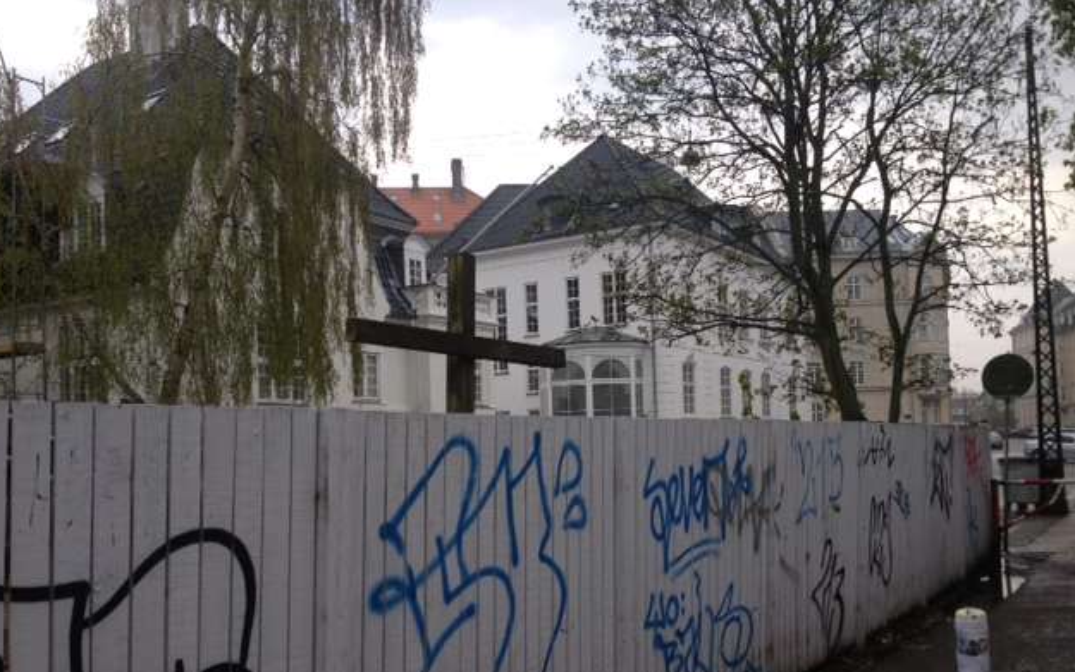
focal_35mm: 38
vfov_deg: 33.5
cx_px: 526
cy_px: 409
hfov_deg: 51.5
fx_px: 1114
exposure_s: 1/905
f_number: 2.4
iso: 50
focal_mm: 4.28
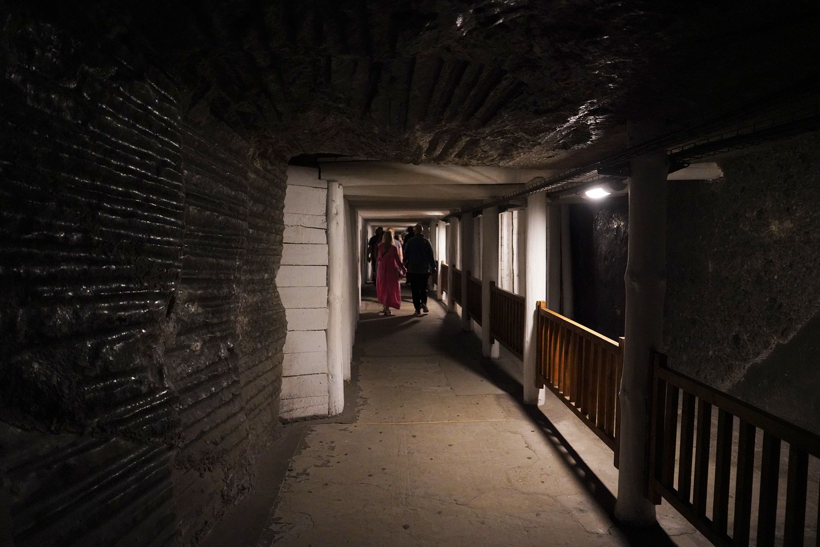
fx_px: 547
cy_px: 274
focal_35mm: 24
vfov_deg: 53.1
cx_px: 410
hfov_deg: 73.7
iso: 6400
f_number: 2.8
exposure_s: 1/80
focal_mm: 24
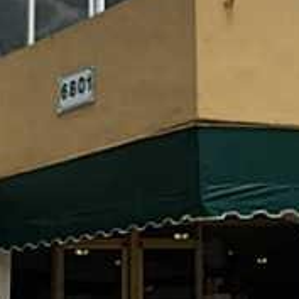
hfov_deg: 14.7
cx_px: 321
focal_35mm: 116
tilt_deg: +14.9
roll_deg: +3.1
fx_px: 1134
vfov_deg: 14.9
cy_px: 32
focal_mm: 4.15
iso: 32
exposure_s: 1/1883
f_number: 2.2
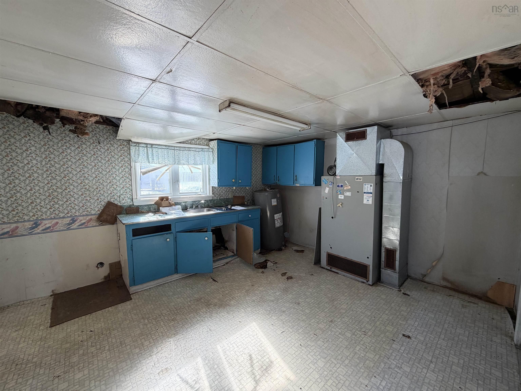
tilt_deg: -4.5
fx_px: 211
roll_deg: +0.6
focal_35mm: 14
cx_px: 260
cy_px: 196
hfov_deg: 102.1
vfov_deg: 85.7
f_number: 2.2
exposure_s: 1/121
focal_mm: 2.22
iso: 64
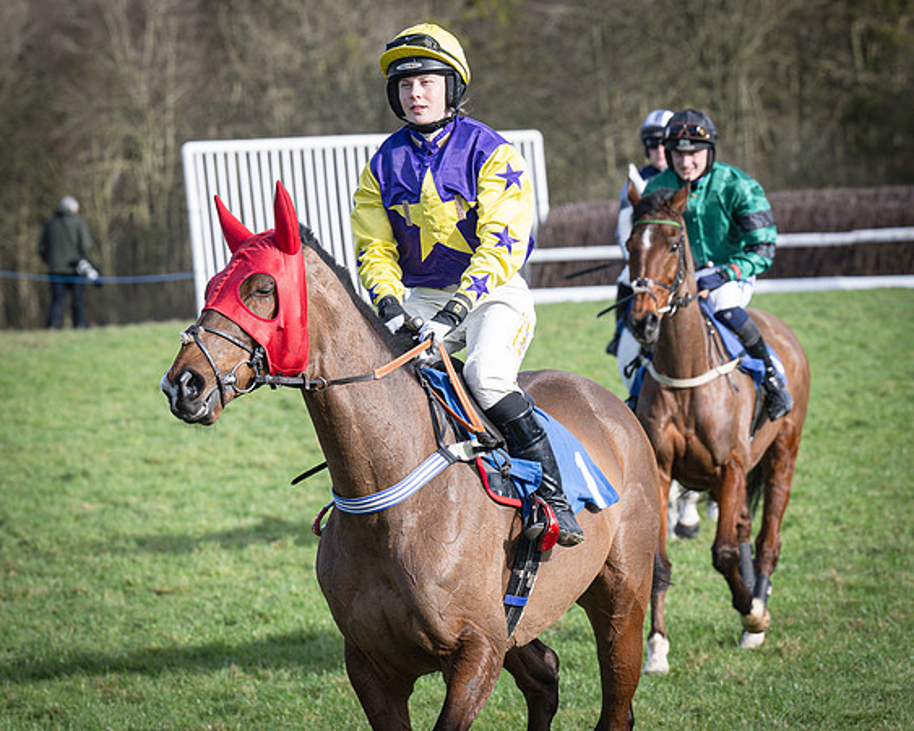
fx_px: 7206
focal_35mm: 266
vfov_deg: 5.8
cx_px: 460
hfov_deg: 7.3
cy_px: 303
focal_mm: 135
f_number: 5
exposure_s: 1/1250
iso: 400
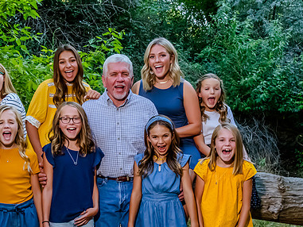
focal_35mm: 55
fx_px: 482
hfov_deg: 34.8
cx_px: 115
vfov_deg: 26.4
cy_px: 156
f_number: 9
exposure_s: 1/320
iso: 4000
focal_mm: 24
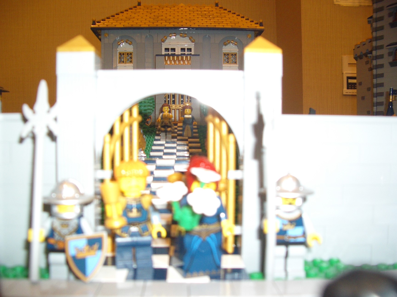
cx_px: 198
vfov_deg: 40.7
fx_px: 401
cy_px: 148
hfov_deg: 52.6
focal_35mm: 35
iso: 100
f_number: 2.6
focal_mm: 5.8
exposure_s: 1/60
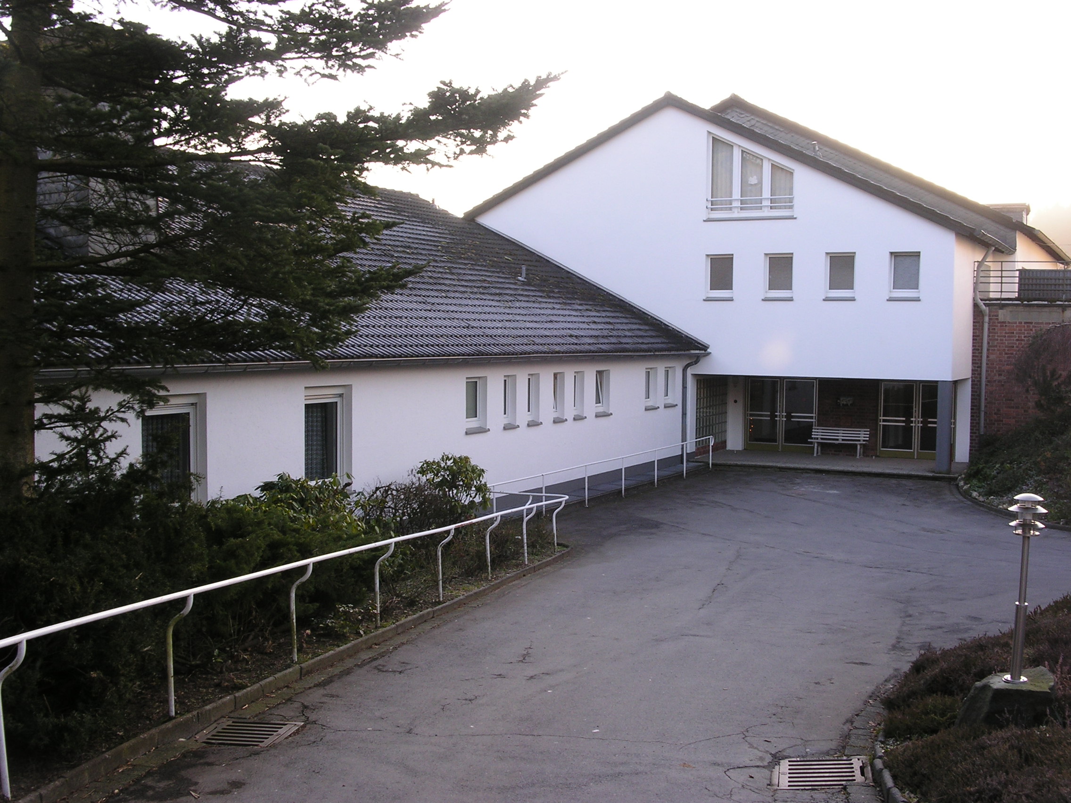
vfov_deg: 37.7
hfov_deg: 49.0
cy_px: 402
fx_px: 1176
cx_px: 536
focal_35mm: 38
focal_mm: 7.8
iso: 100
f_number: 5.6
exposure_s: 1/45
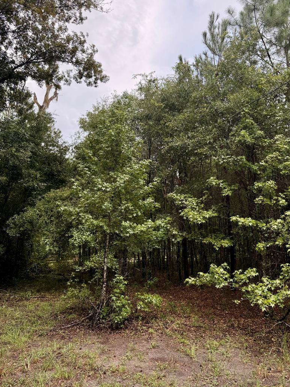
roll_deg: -0.8
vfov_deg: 63.1
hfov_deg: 49.6
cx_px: 165
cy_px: 165
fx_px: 313
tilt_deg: +12.7
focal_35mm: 28
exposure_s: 1/943
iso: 100
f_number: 1.78
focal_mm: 6.76
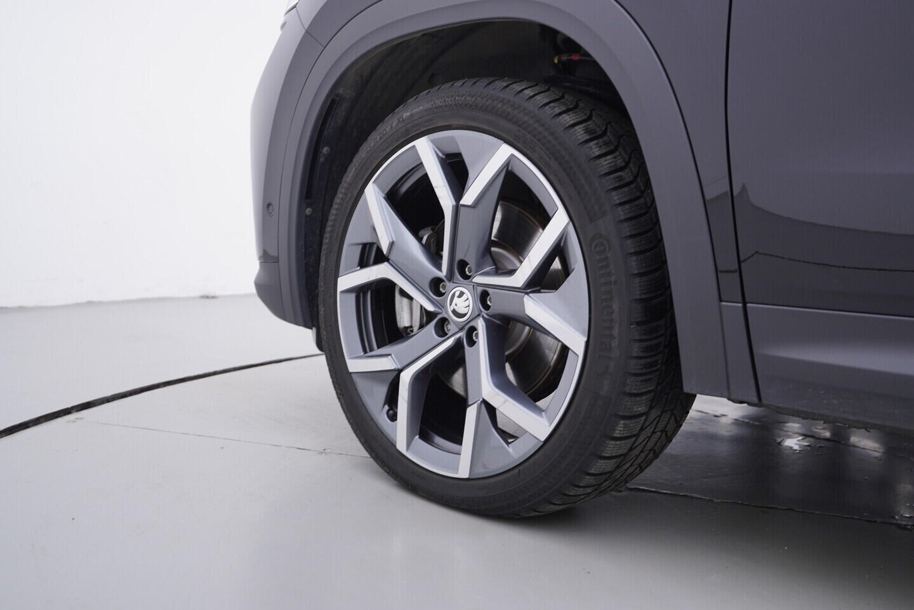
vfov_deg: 36.9
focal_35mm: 36
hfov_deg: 53.1
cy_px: 305
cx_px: 457
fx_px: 914
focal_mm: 24
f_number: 3.5
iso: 125
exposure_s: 1/60
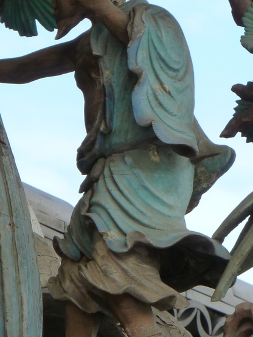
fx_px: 3564
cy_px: 120
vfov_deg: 5.4
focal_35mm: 366
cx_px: 133
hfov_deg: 4.1
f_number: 4.5
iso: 125
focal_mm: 27.8
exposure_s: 1/200
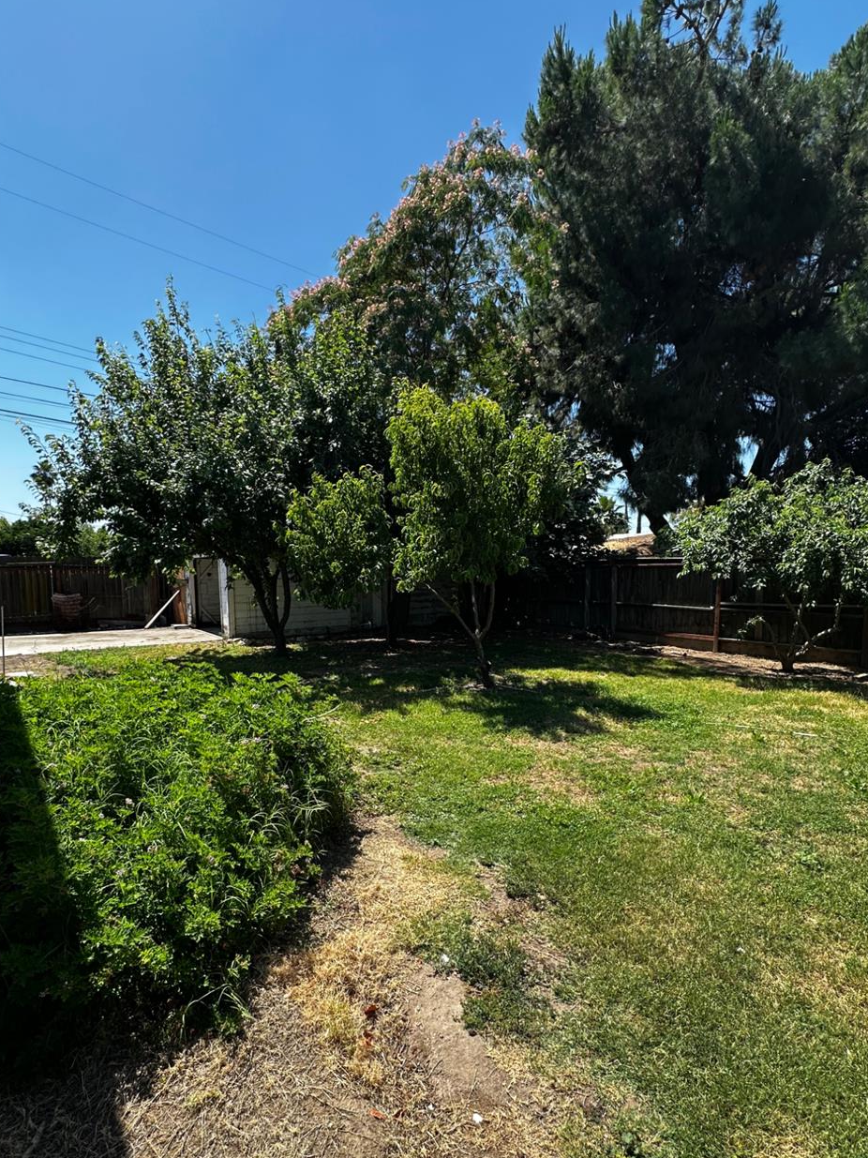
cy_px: 638
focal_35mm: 17
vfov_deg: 90.7
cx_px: 423
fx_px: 568
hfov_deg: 74.7
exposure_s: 1/711
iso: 40
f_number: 2.2
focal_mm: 2.22
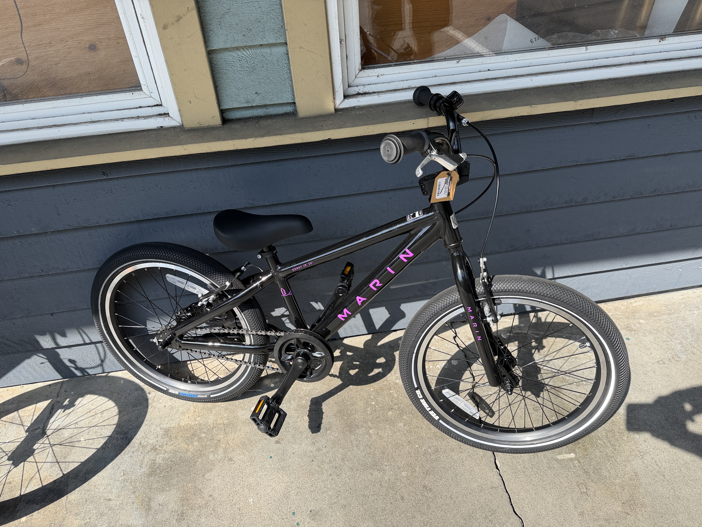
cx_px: 351
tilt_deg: -36.3
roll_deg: +5.4
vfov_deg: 56.8
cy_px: 264
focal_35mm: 24
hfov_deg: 71.6
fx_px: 487
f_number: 1.78
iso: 80
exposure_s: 1/2110
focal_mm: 6.76
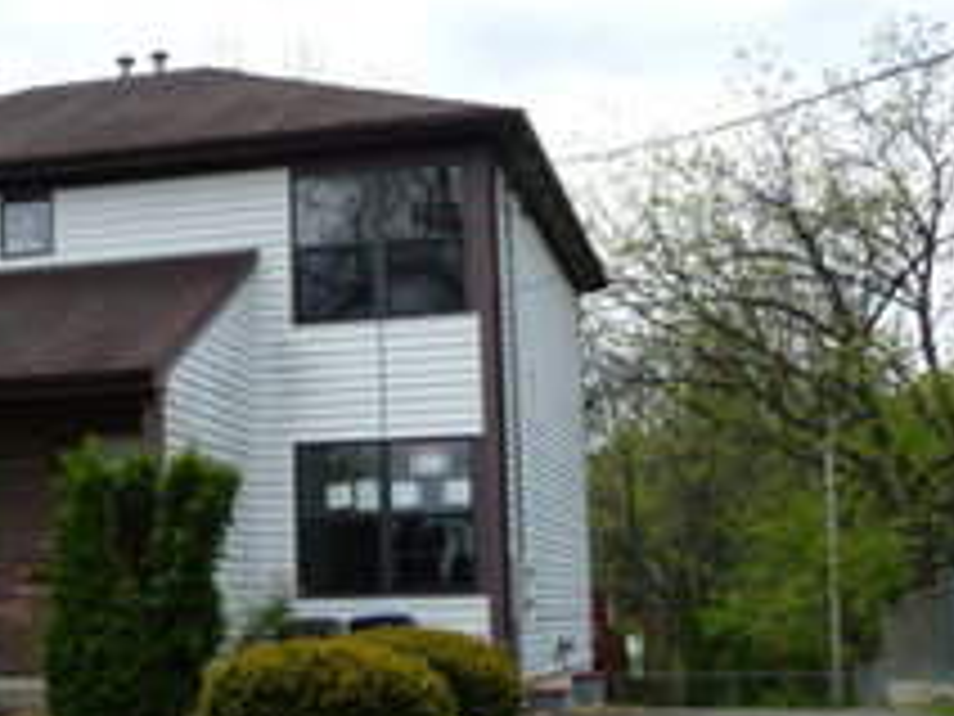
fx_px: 1709
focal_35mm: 62
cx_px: 270
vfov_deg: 23.6
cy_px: 428
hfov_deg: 30.8
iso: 100
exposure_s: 1/640
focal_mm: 4.7
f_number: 3.3
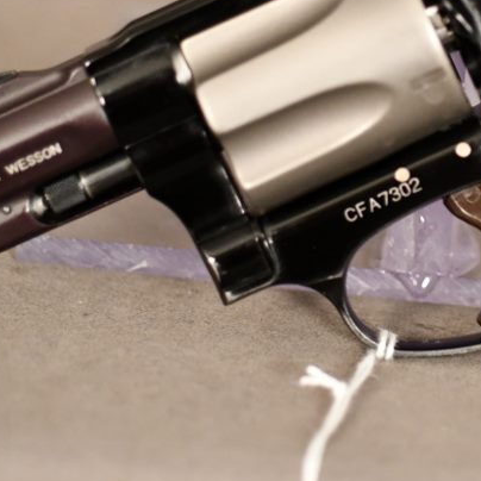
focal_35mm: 194
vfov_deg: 9.0
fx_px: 3050
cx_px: 499
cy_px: 160
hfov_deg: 9.0
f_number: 3.2
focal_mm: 60
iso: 2800
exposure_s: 1/250
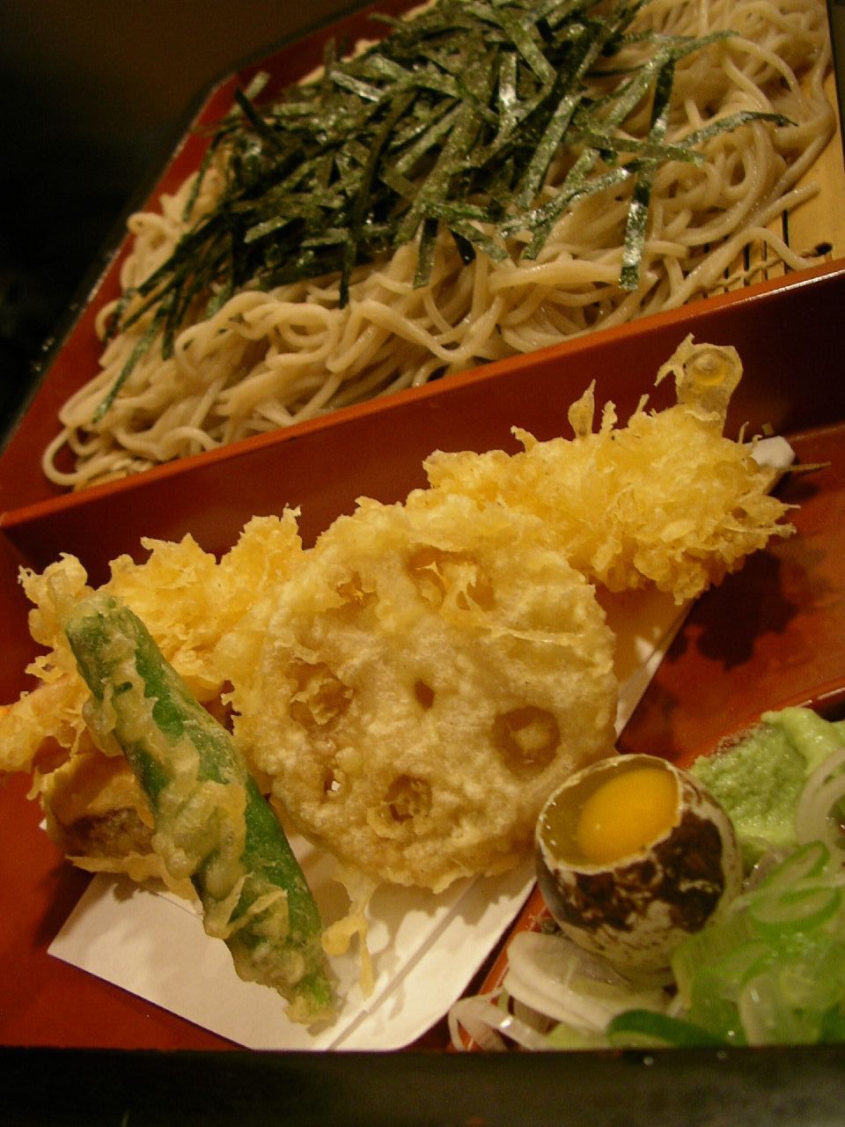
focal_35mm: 37
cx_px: 422
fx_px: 1204
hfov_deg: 38.7
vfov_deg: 50.1
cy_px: 564
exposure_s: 1/3.6
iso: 100
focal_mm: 5.7
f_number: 2.8
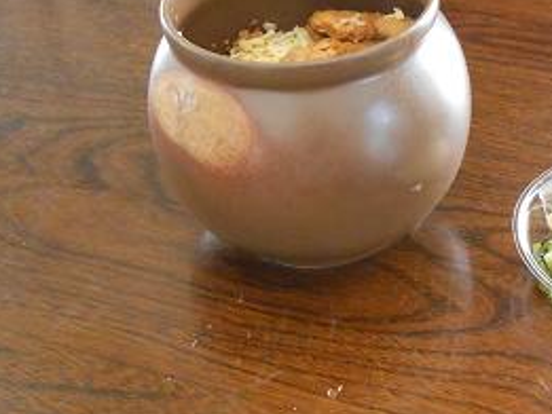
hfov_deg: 27.5
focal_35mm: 70
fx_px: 1117
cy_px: 188
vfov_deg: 21.0
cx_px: 397
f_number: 4.5
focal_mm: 7.8
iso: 800
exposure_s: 1/30
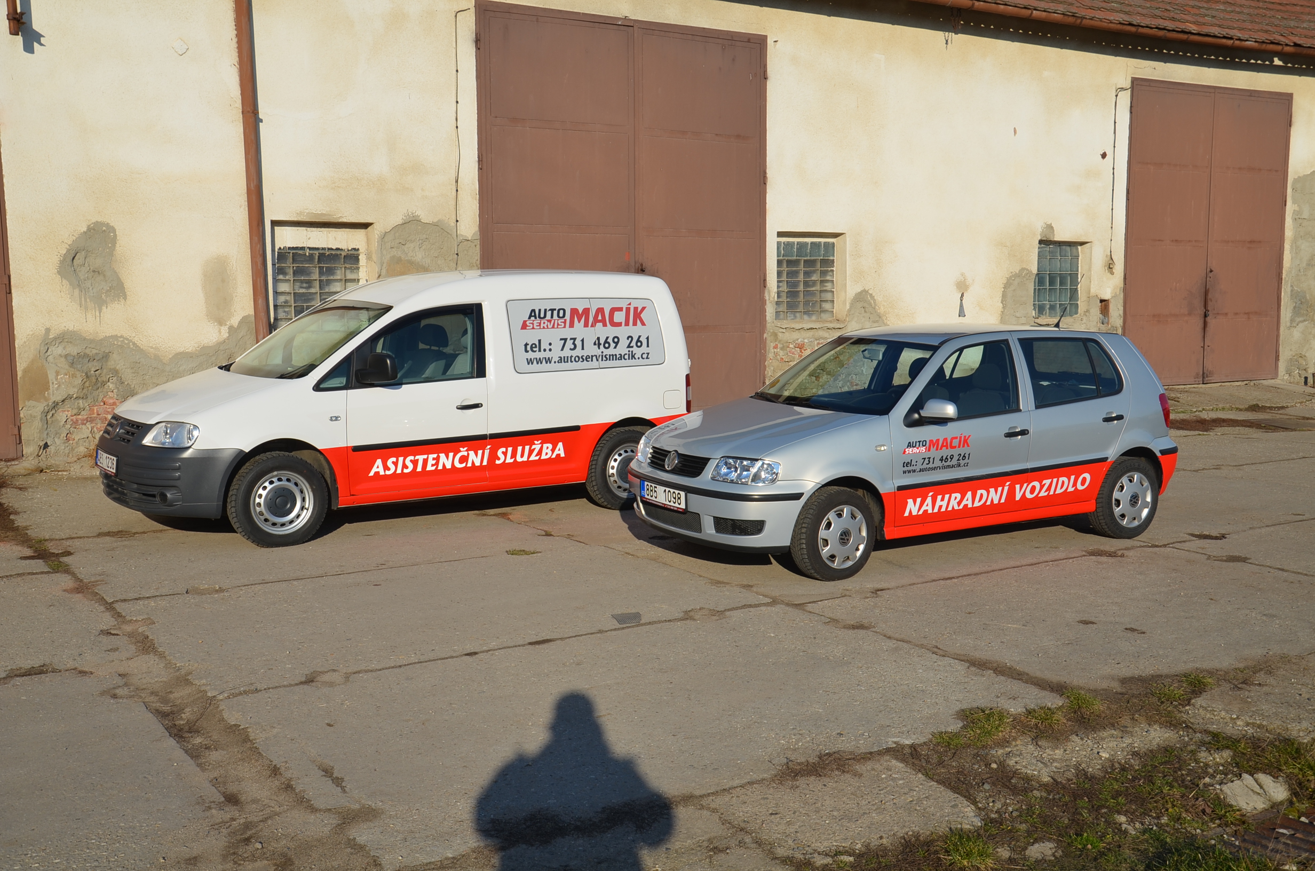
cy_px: 436
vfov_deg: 35.3
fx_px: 1367
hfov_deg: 51.4
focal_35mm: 38
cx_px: 658
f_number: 9
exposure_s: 1/320
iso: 100
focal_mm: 25
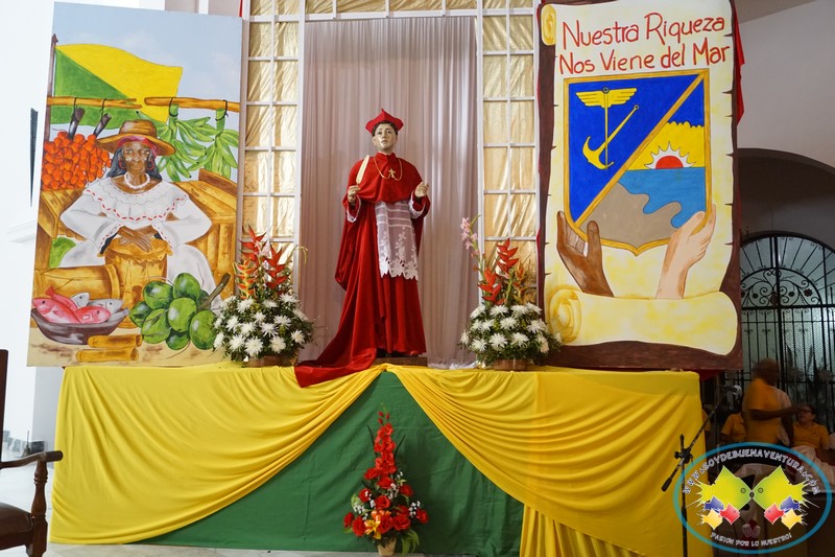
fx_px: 626
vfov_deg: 47.9
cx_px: 418
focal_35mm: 27
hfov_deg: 67.4
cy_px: 278
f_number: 3.5
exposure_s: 1/20
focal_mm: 18
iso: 1600
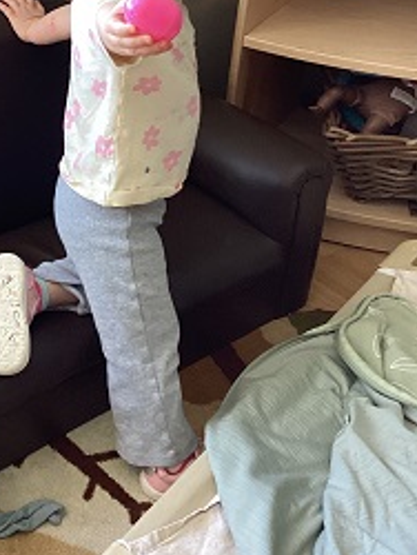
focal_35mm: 62
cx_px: 68
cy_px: 140
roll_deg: -1.2
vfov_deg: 30.6
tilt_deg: -30.5
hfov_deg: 23.3
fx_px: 994
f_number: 2.4
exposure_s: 1/60
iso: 125
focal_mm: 3.3
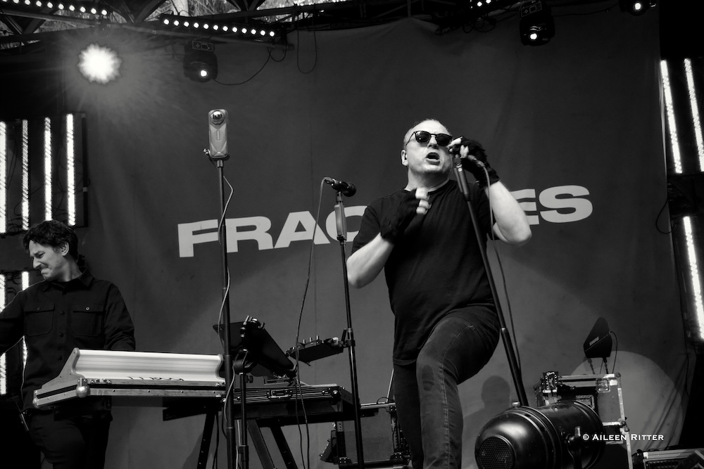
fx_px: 1056
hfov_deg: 36.9
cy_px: 234
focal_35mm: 54
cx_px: 352
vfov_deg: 25.1
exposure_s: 1/160
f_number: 4
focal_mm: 19.84
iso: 1600
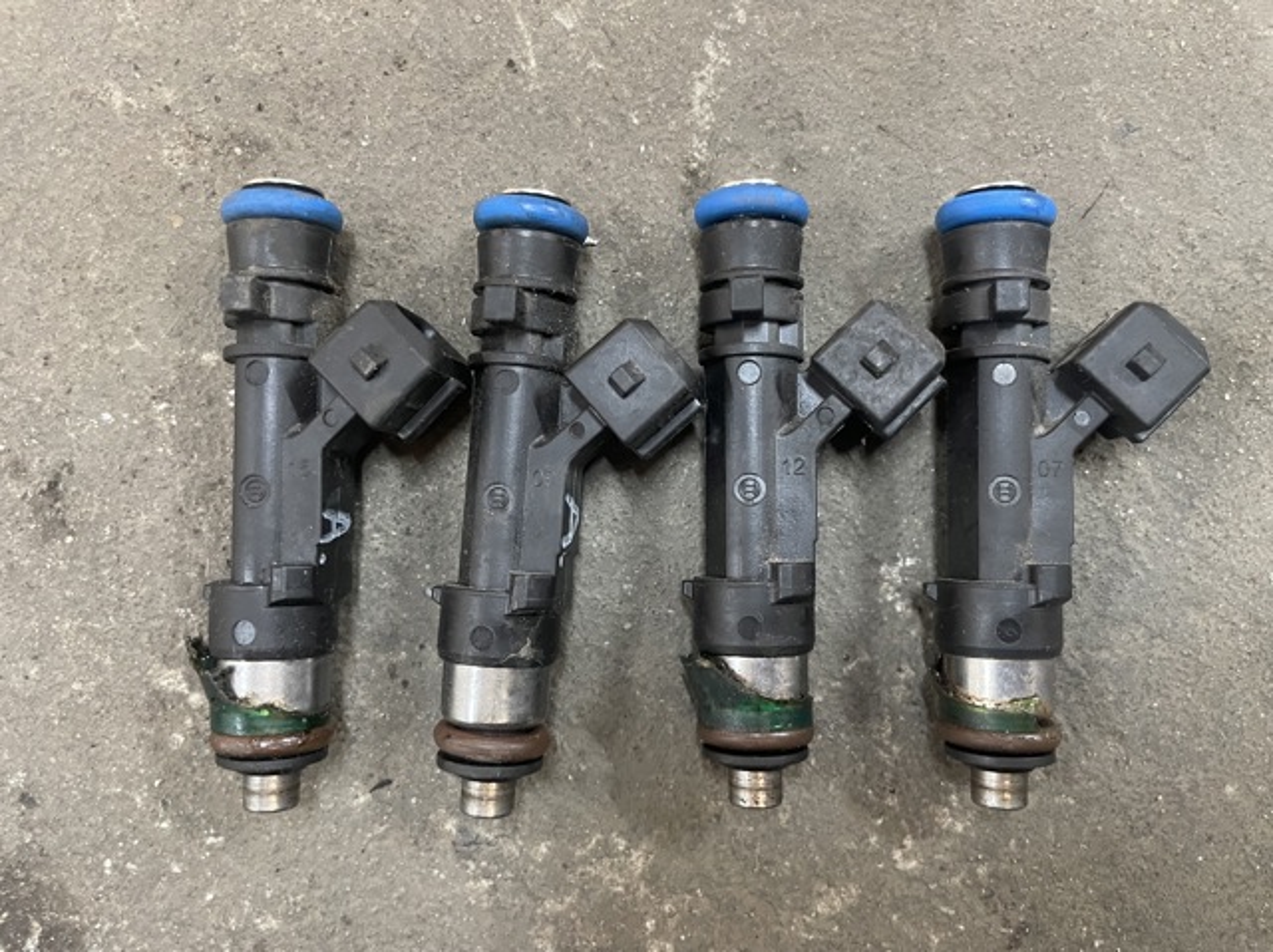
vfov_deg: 53.0
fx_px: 955
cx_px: 636
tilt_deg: -88.7
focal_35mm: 26
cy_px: 476
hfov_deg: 67.3
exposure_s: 1/44
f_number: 1.6
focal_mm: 4.2
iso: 500
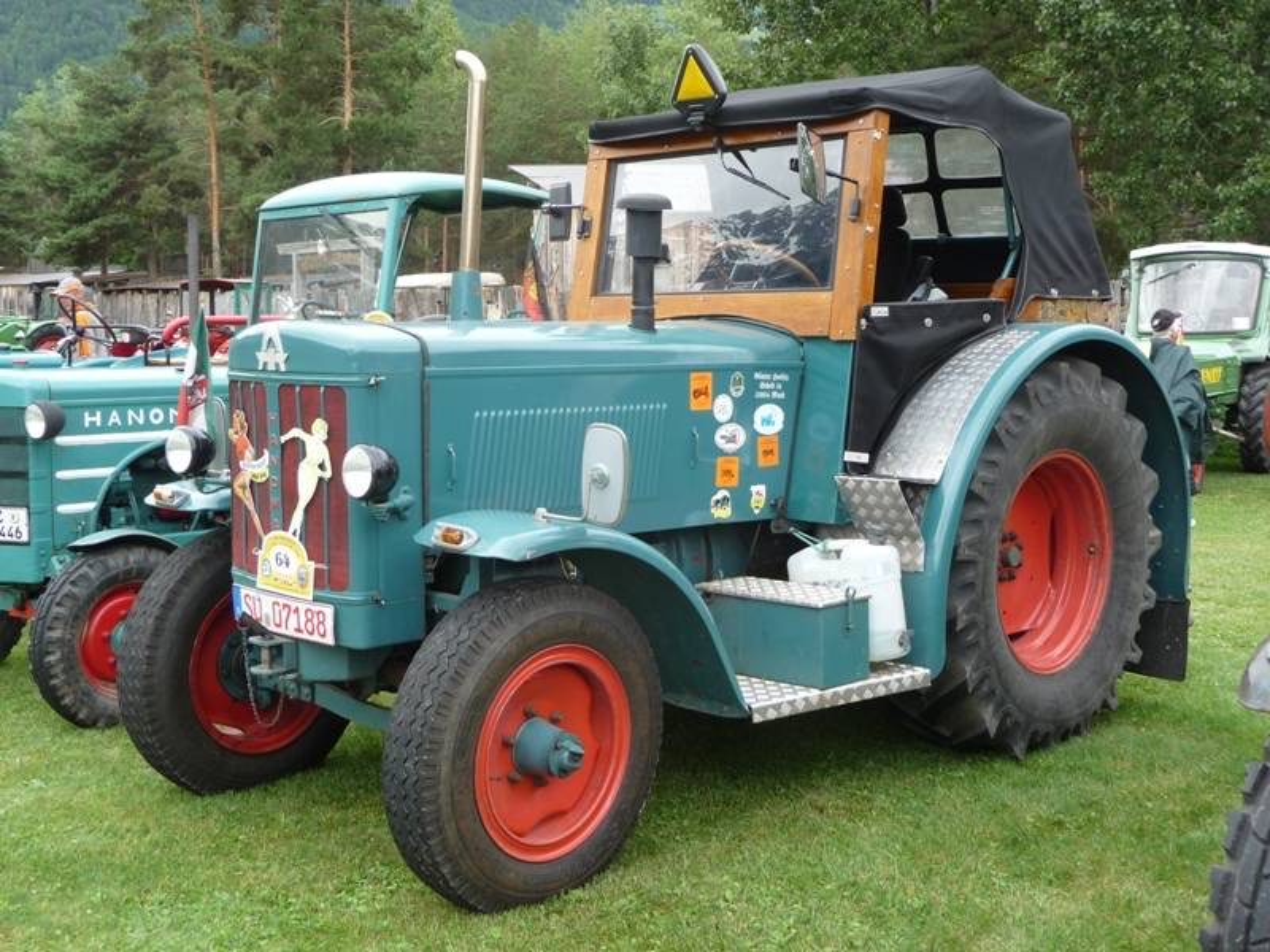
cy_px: 476
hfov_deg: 43.9
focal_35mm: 43
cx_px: 635
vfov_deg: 33.6
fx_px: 1578
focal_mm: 7.1
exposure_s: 1/100
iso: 100
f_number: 4
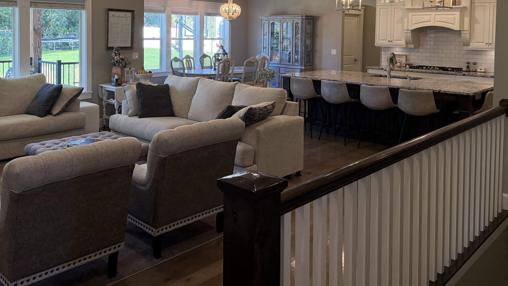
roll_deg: -0.5
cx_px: 235
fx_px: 458
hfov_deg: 58.0
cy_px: 47
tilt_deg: -2.6
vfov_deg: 33.4
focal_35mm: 34
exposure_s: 1/181
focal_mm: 6.76
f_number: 1.78
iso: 200
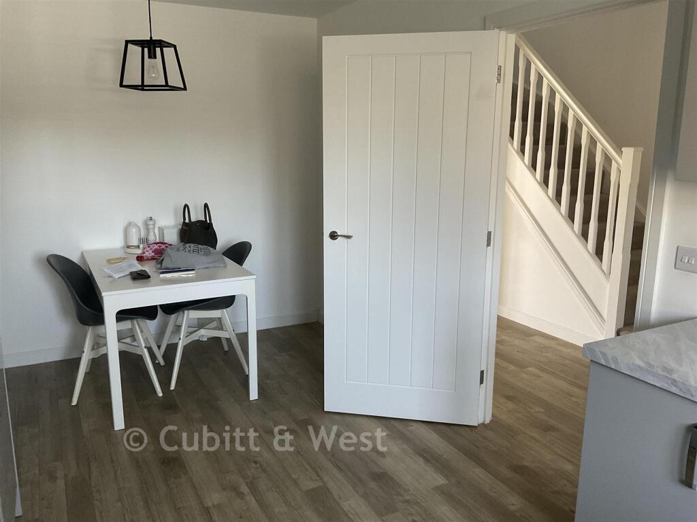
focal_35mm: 29
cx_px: 348
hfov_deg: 61.7
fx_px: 584
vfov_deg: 48.2
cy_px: 261
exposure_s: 1/60
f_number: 1.8
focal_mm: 3
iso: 125
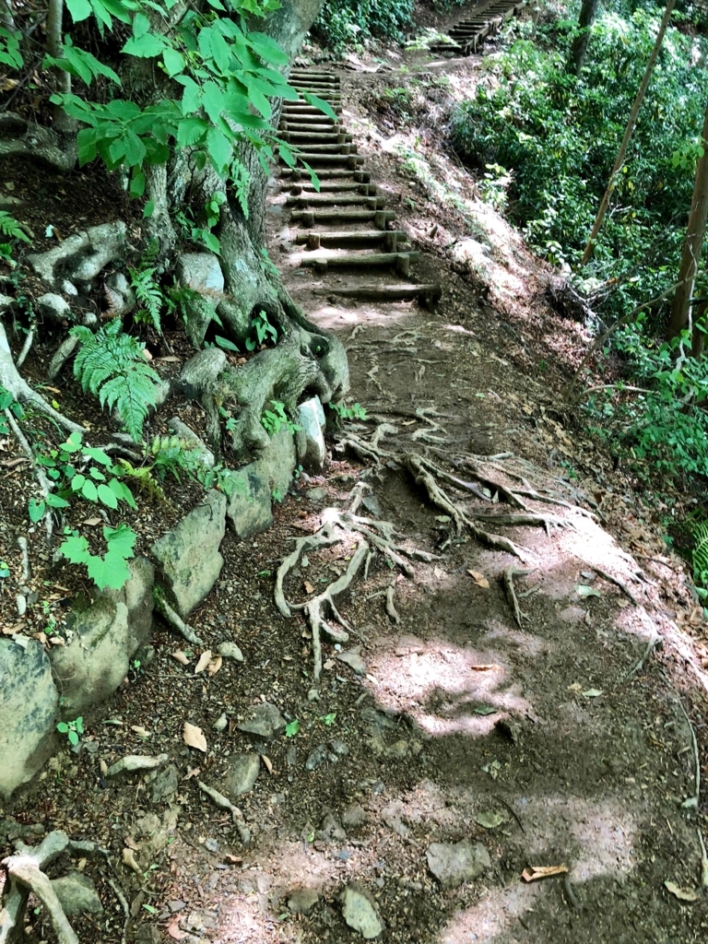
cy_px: 472
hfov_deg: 49.7
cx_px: 354
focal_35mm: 28
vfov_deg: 63.4
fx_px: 764
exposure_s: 1/20
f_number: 1.8
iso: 40
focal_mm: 4
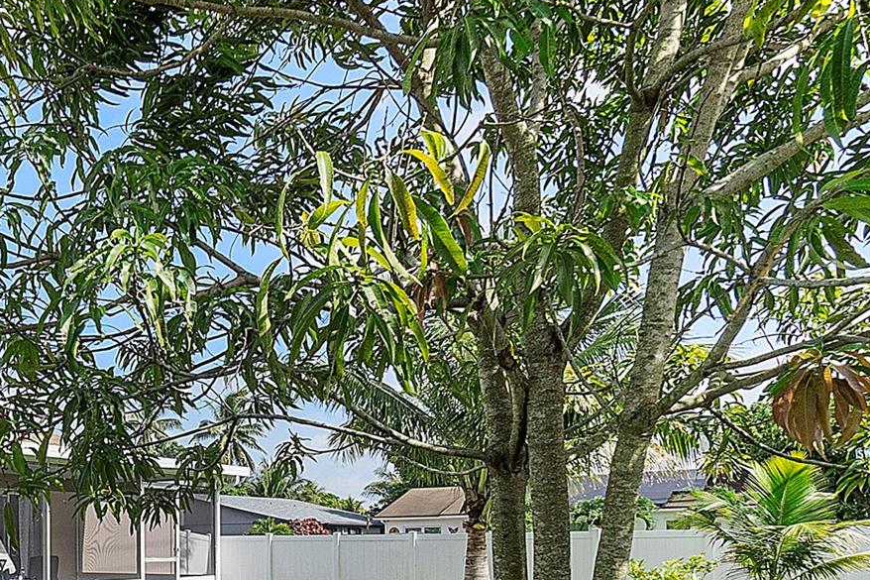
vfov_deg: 35.0
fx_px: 846
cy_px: 551
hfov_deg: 46.9
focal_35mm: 35
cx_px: 33
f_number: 9
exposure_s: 1/400
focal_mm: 10
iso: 250
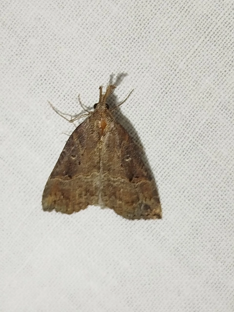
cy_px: 156
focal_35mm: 88
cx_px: 117
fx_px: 793
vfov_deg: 22.3
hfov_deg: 16.8
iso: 80
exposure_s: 1/50
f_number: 1.7
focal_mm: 5.31
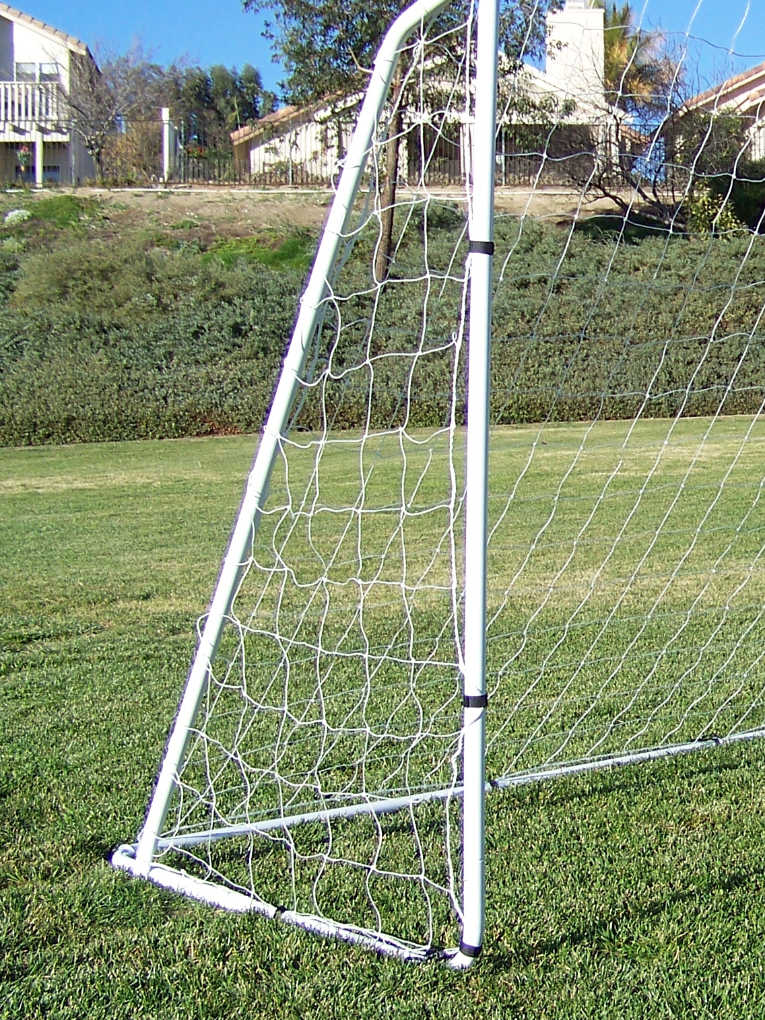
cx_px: 780
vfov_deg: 26.7
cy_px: 481
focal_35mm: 73
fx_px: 2151
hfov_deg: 19.5
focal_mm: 5.85
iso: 64
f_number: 2.8
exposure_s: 1/640
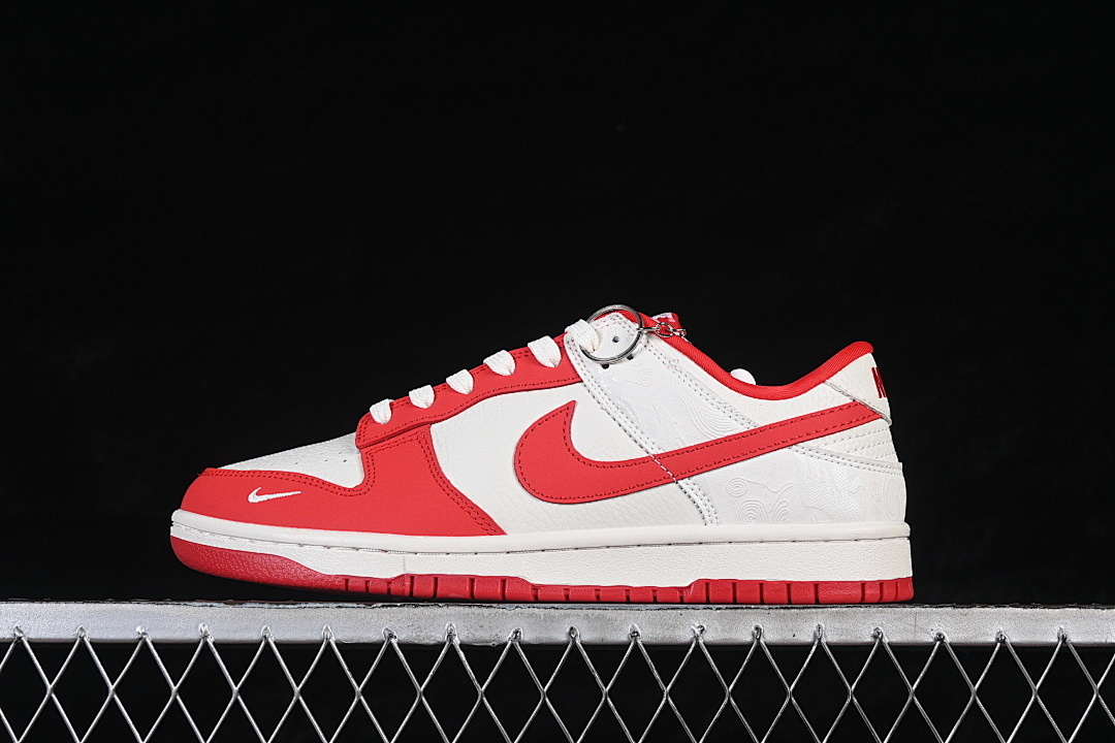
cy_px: 372
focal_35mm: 75
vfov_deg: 18.2
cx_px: 558
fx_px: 2323
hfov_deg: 27.0
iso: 160
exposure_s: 1/80
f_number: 8
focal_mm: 50
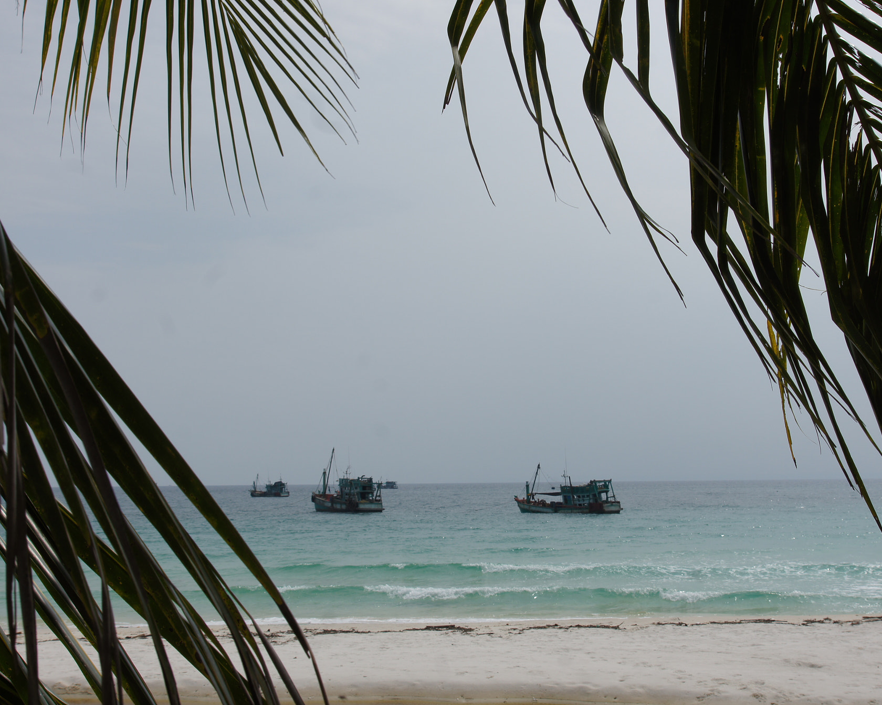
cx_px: 487
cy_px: 350
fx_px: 1253
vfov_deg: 31.5
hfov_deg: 38.7
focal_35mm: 48
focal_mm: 28
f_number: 10
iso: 100
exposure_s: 1/500
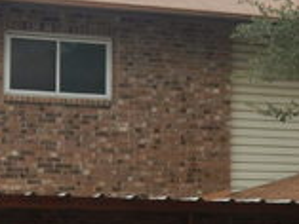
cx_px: 187
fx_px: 847
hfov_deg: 20.0
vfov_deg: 14.9
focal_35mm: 98
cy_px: 205
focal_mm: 4.3
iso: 125
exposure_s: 1/800
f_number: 2.8
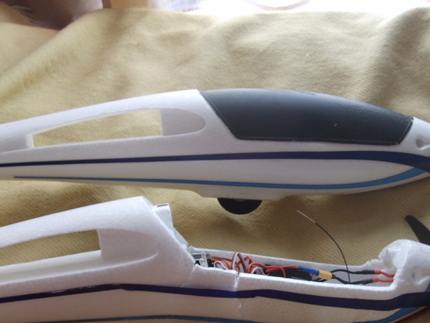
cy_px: 196
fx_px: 547
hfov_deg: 42.7
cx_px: 259
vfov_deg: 32.8
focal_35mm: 44
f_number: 2.8
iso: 56
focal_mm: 5.8
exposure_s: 1/30
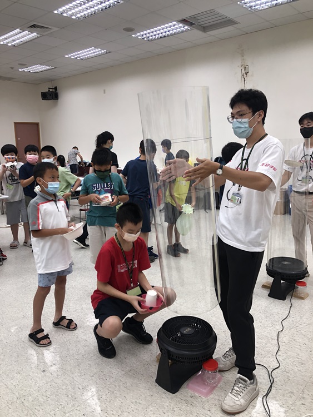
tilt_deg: -9.3
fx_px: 337
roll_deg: +0.7
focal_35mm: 28
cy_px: 208
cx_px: 156
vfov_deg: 63.4
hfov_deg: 49.8
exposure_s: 1/120
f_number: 1.8
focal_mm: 3.99
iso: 64
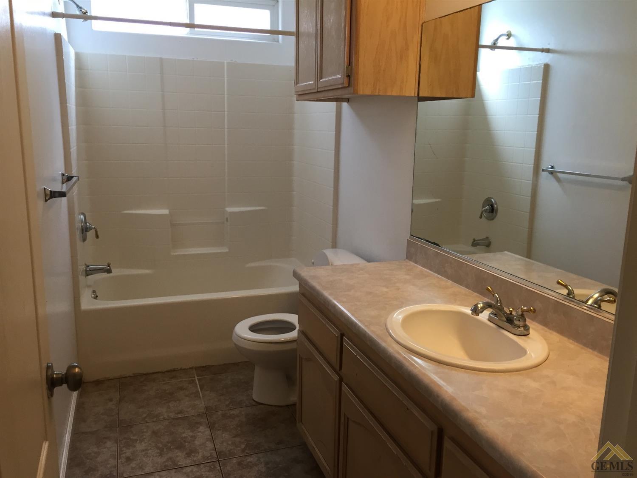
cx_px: 318
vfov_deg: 48.2
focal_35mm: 29
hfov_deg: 61.7
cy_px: 239
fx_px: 533
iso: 40
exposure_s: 1/30
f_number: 2.2
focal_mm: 4.15
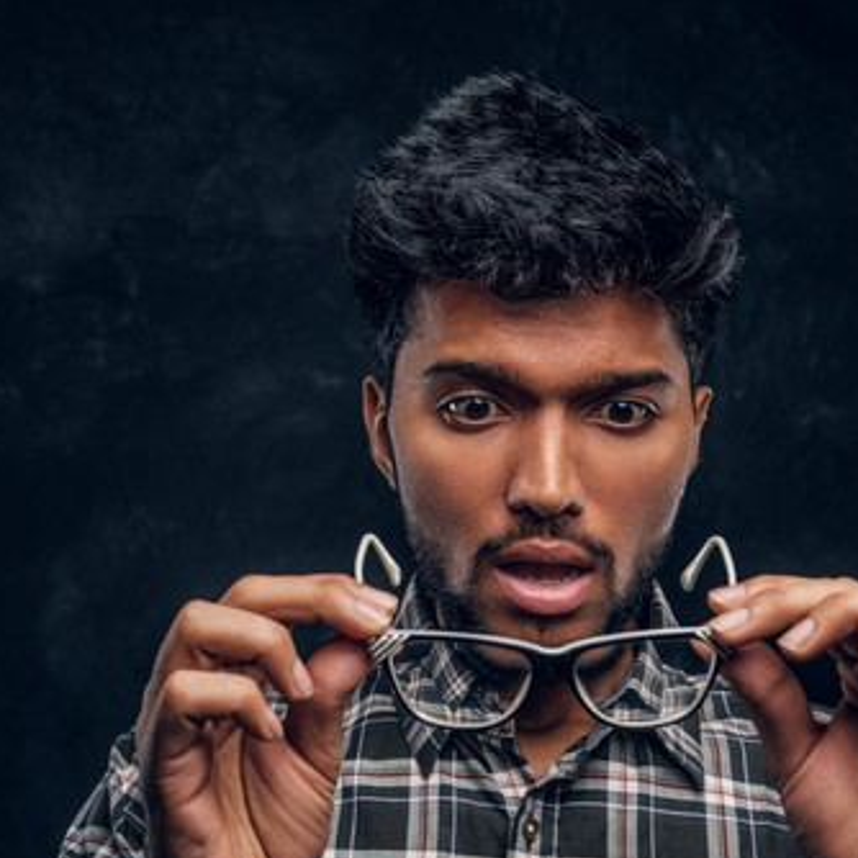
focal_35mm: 69
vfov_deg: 25.0
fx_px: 1935
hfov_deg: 25.0
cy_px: 430
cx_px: 478
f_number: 5.6
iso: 200
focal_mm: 35
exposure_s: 1/125
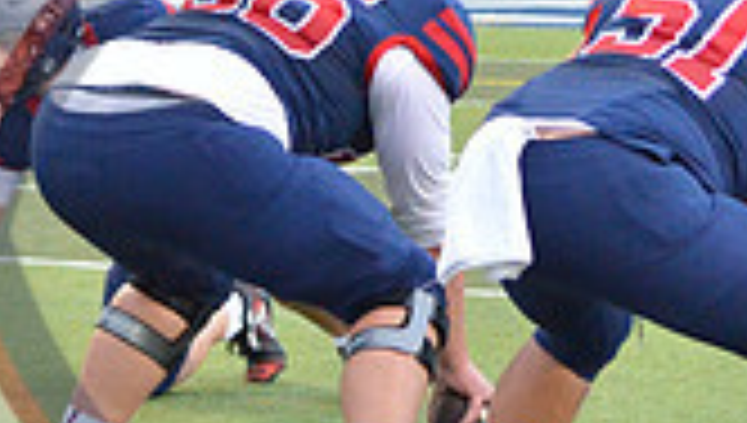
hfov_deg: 7.2
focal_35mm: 301
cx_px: 544
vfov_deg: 4.1
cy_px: 230
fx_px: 5968
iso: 3200
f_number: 4.5
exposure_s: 1/500
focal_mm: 55
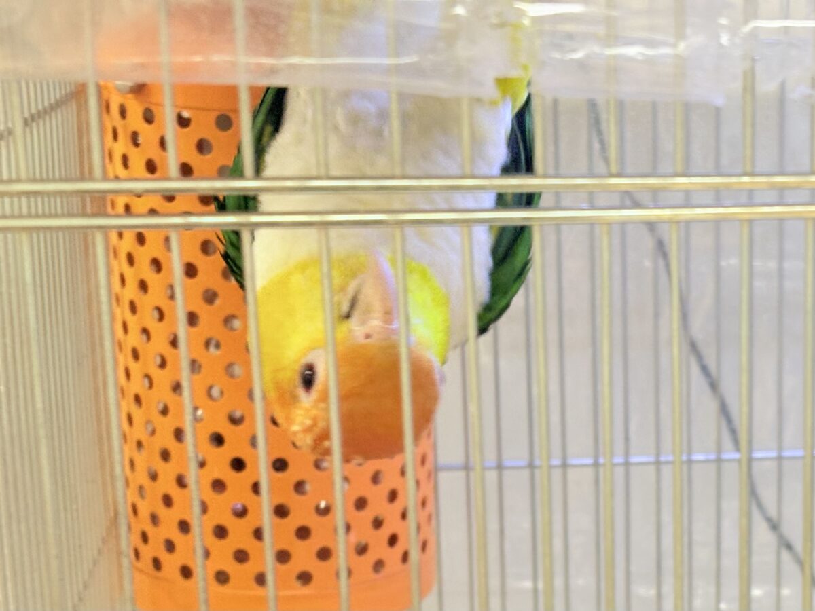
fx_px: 1224
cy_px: 306
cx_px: 408
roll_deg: +1.4
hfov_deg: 36.8
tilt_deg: -15.1
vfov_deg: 28.0
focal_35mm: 52
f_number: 1.6
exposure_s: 1/62
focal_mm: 5.96
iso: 80
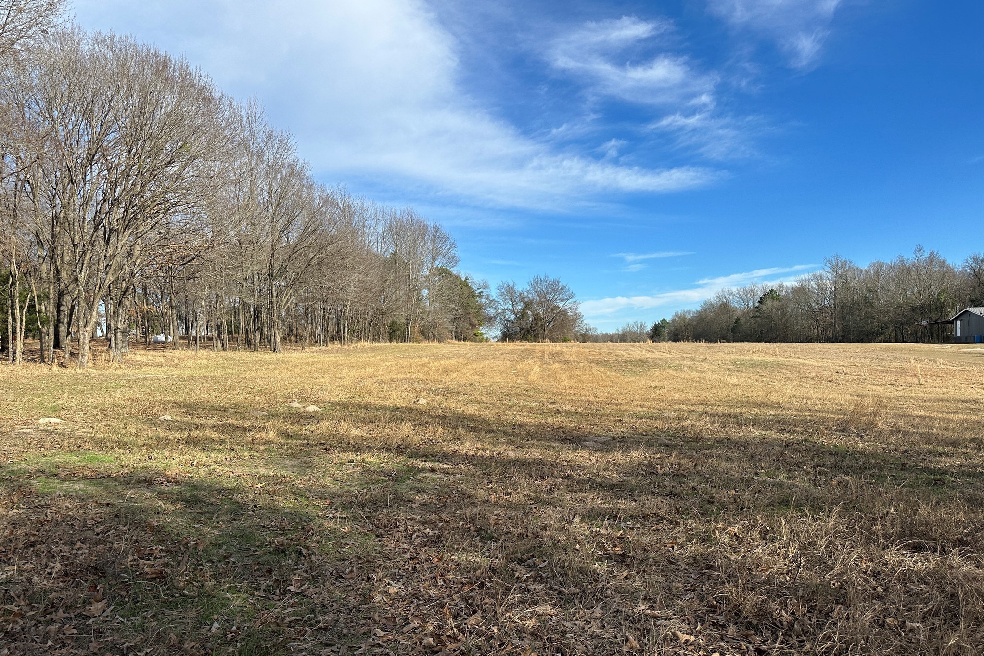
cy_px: 352
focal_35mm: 25
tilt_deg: +0.3
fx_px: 683
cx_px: 492
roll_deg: +1.5
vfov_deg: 51.2
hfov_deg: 71.5
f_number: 1.78
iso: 80
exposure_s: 1/4184
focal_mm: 6.86
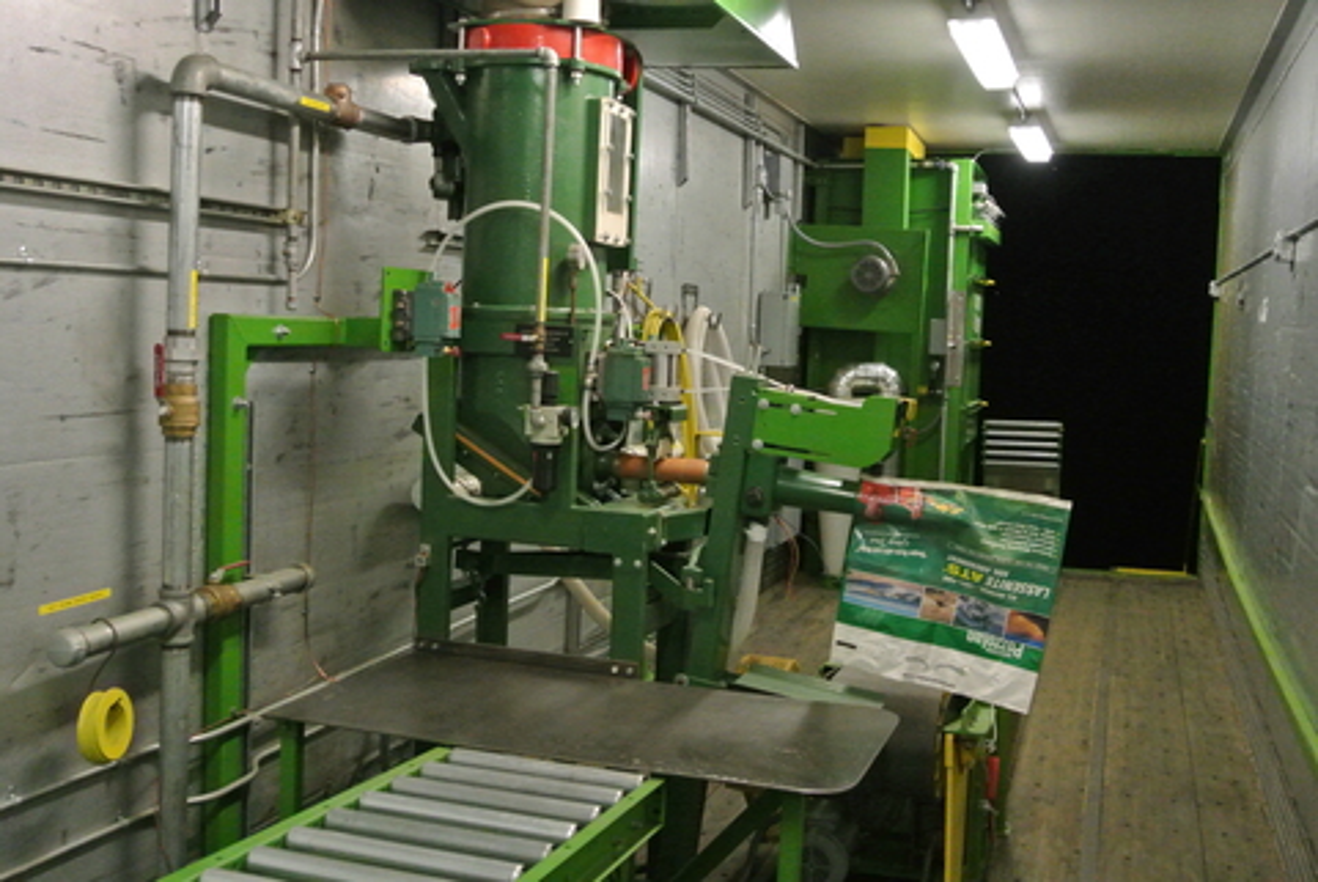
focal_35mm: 39
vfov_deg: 34.3
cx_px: 659
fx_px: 1429
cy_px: 441
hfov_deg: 49.5
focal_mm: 14.5
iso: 3200
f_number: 4
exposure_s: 1/60
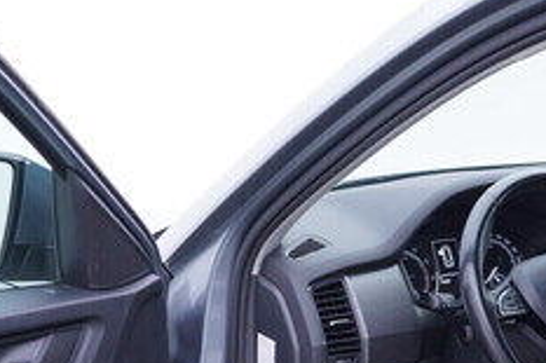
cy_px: 395
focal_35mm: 85
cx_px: 328
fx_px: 1288
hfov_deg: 23.9
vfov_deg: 15.6
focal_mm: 24
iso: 125
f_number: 2.8
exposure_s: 1/40
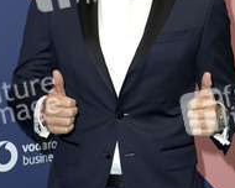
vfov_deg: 8.5
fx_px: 1266
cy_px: 45
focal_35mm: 182
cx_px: 131
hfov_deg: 10.6
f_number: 6.3
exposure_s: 1/250
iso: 800
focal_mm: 92
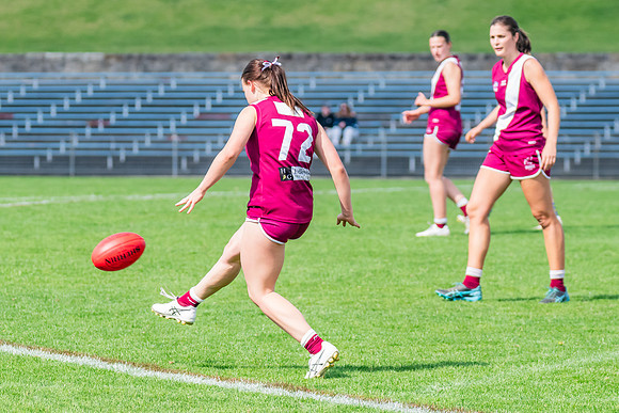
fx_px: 5849
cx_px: 235
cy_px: 188
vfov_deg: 4.0
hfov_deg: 6.1
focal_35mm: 340
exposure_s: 1/1600
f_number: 6.3
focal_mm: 190
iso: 800
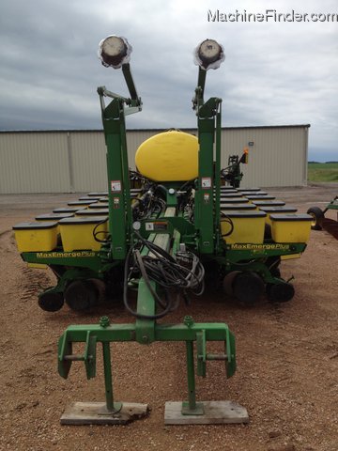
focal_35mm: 35
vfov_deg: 52.6
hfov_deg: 40.7
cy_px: 226
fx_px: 456
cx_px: 169
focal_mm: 4.28
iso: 64
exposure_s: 1/2123
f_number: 2.4
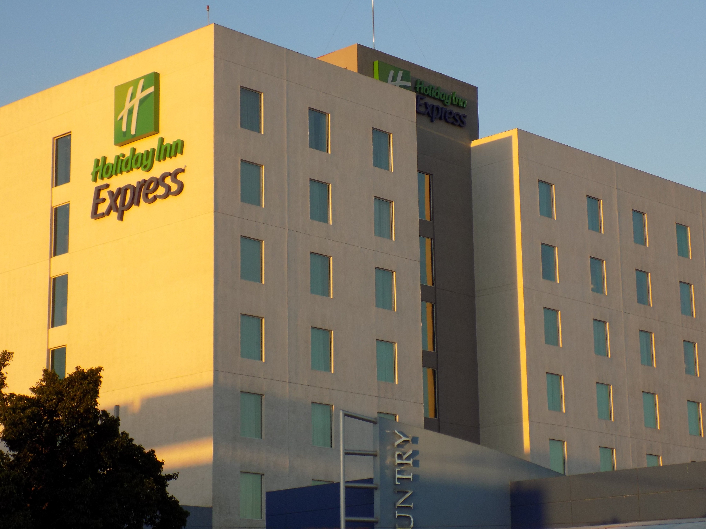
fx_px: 1591
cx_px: 353
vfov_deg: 18.9
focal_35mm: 78
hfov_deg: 25.0
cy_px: 264
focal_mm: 13.9
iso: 80
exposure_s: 1/160
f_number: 4.3
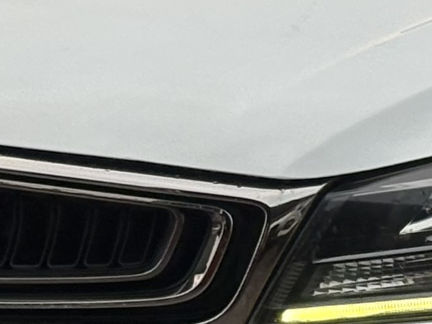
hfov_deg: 6.2
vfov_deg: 4.7
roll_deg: -1.7
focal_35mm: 316
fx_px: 3946
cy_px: 232
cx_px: 594
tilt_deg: -10.6
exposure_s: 1/243
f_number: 1.6
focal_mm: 5.96
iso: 40
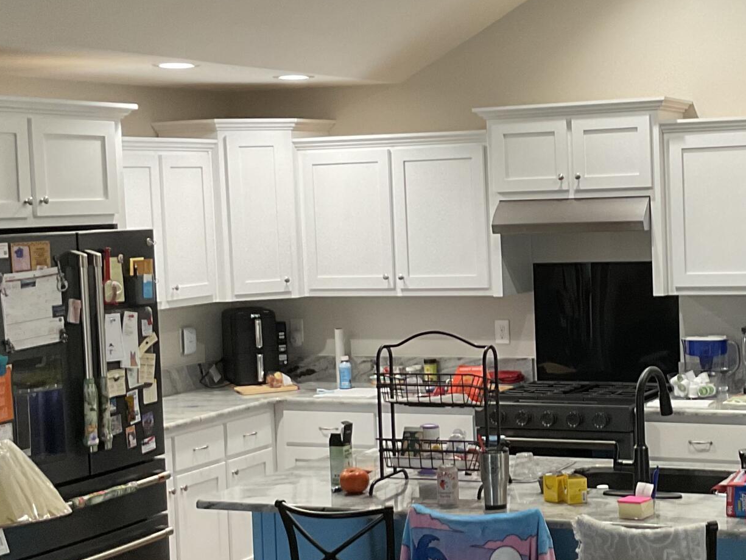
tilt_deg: -3.9
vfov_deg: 20.7
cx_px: 583
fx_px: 1530
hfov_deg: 26.9
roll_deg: +2.5
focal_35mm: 71
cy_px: 288
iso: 125
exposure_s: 1/60
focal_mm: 3
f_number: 1.8
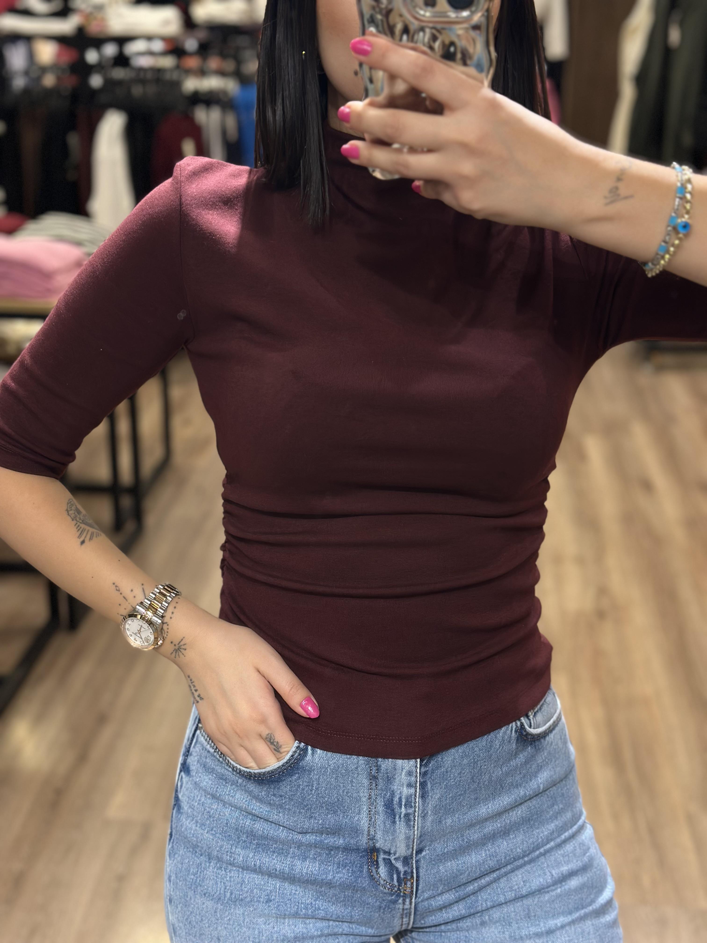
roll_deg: -1.1
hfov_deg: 30.3
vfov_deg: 39.7
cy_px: 472
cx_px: 354
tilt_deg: -20.8
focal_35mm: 48
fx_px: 1307
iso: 250
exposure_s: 1/50
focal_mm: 6.86
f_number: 1.78
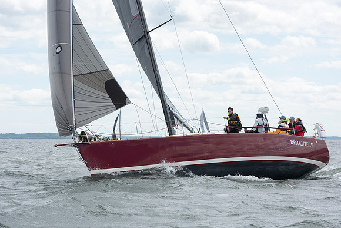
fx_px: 1194
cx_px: 170
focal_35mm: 126
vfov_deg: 10.9
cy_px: 114
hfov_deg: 16.3
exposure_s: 1/1250
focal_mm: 122
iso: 320
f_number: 8
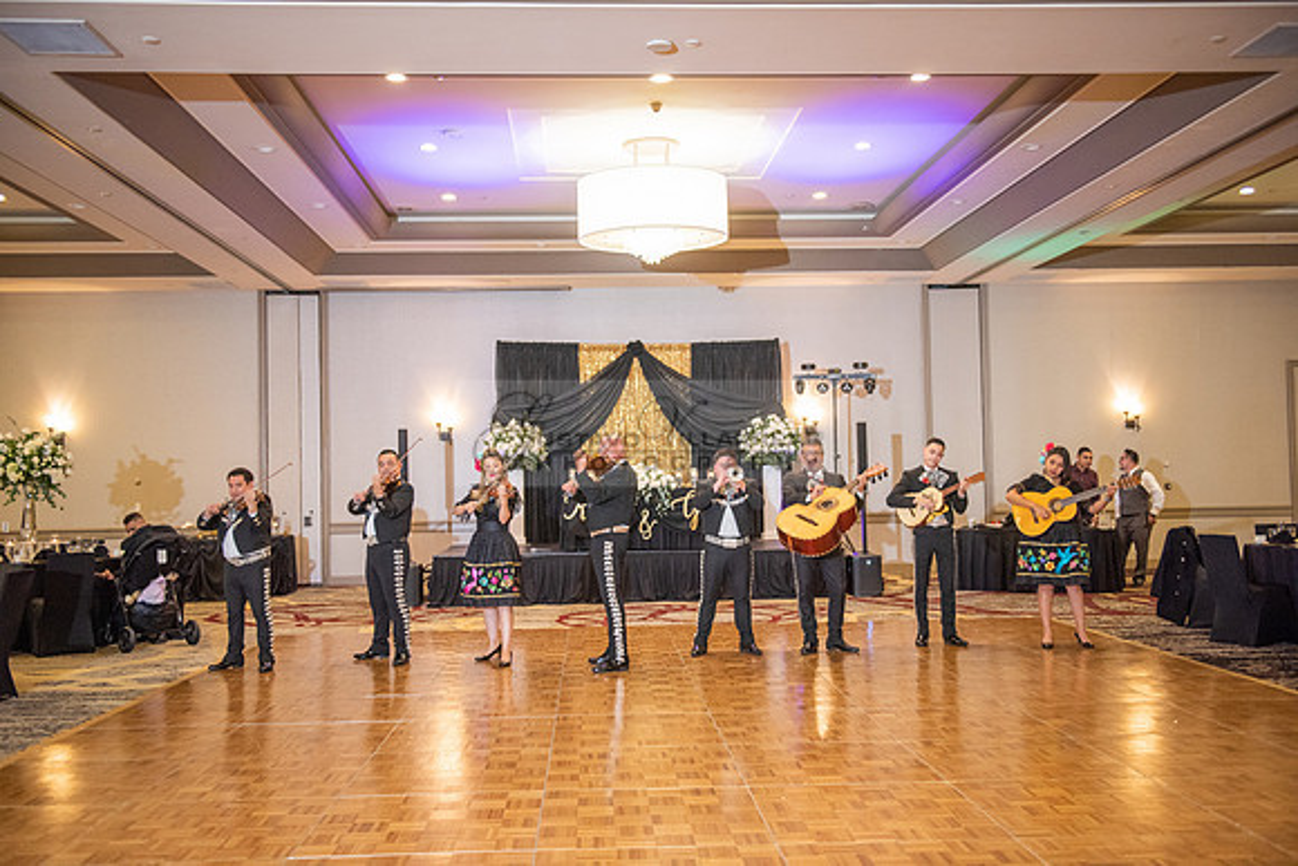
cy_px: 433
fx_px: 1262
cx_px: 649
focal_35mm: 35
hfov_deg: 54.4
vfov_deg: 37.9
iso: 1600
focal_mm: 35
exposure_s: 1/125
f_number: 2.8
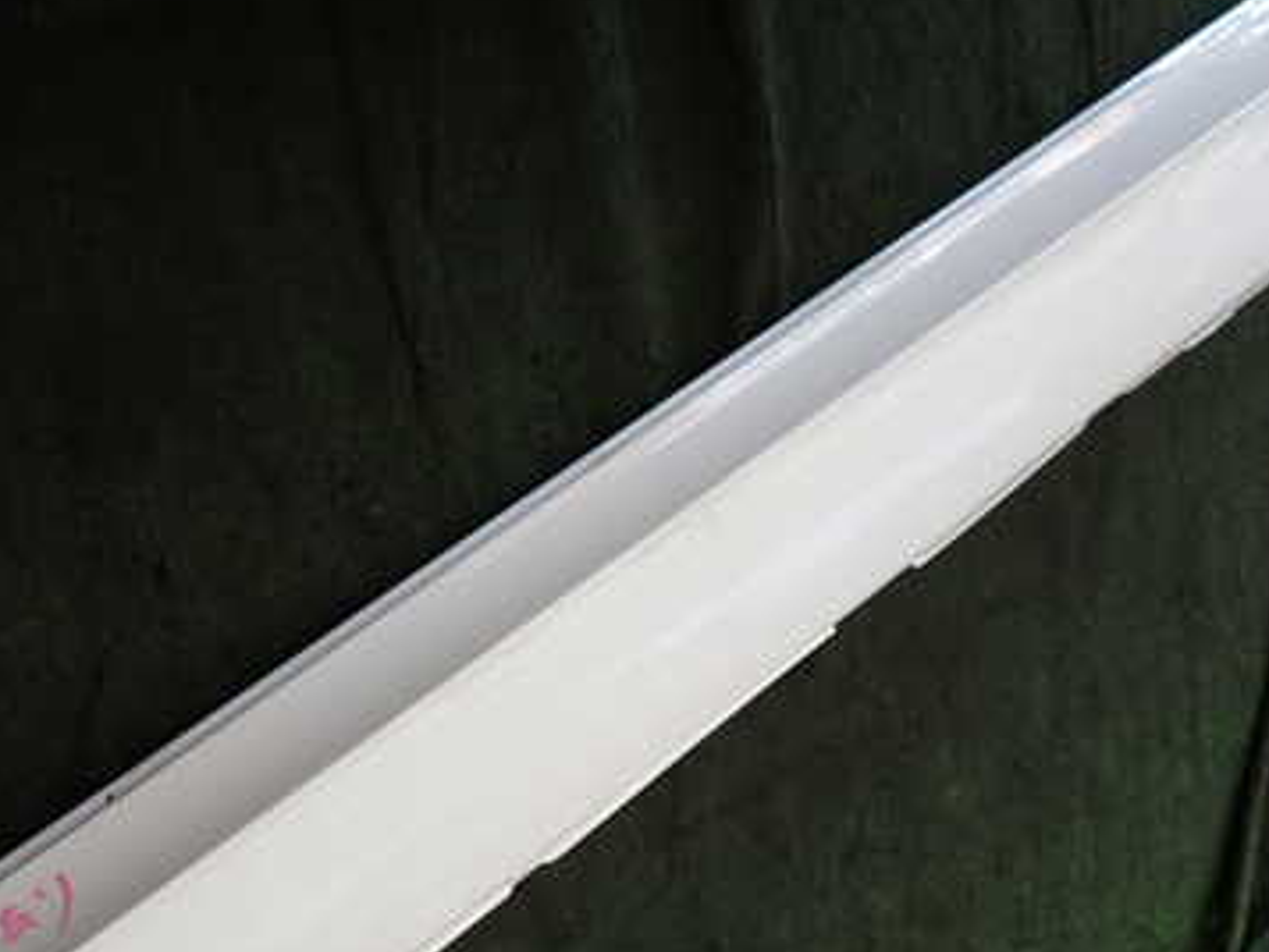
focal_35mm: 42
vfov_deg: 33.8
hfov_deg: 44.7
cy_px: 686
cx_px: 572
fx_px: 1540
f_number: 2
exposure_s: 1/60
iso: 100
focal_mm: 4.5
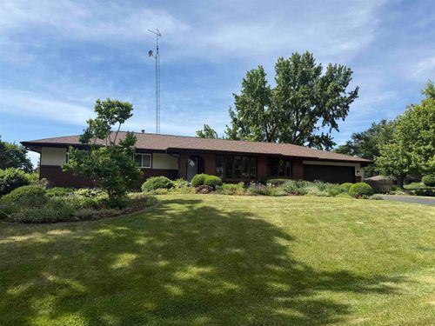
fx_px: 302
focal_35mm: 24
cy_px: 163
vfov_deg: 56.8
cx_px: 218
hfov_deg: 71.6
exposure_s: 1/3759
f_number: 1.78
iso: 80
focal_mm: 6.76
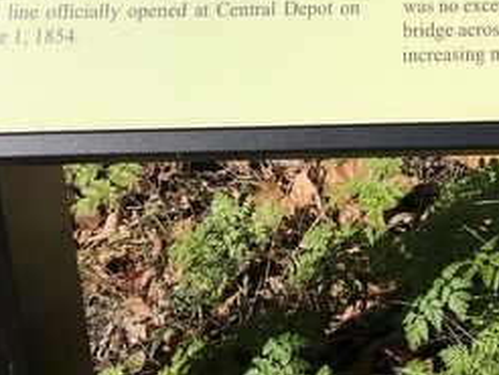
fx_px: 1313
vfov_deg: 14.8
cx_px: 531
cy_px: -231
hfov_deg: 20.6
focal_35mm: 91
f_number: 1.8
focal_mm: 4
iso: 25
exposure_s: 1/4049
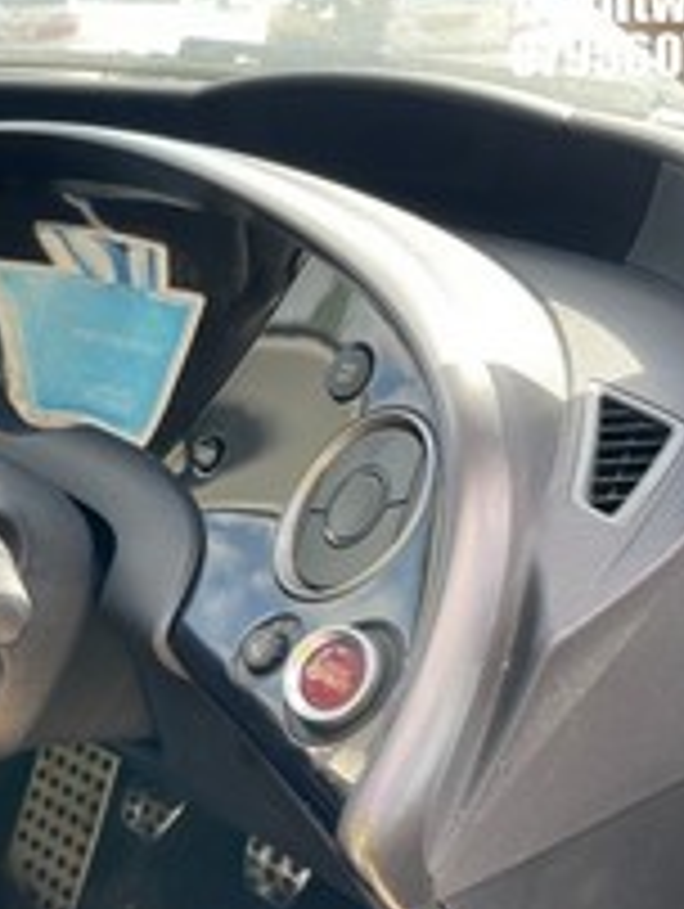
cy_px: 558
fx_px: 1183
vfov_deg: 41.8
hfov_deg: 30.6
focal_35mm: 45
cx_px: 45
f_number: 1.6
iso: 32
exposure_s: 1/136
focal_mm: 4.2
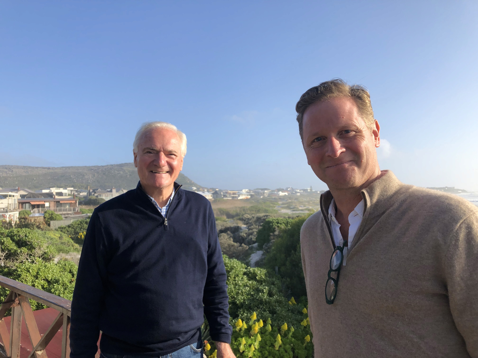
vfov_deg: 49.7
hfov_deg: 63.4
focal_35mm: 28
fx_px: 387
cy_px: 179
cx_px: 239
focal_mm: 3.99
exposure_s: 1/1372
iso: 20
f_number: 1.8
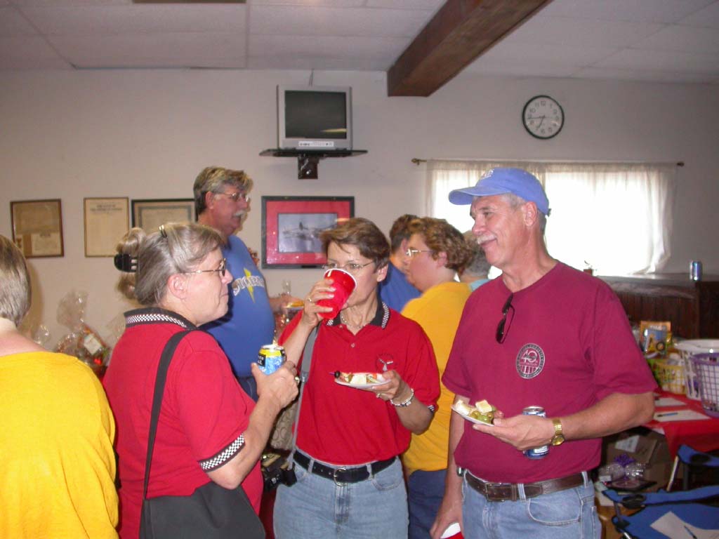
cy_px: 270
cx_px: 360
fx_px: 789
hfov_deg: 49.0
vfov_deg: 37.7
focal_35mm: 38
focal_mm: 7.85
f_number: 2.6
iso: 200
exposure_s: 1/60
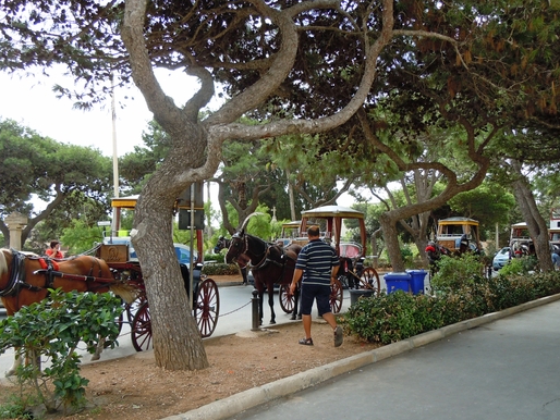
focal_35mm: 35
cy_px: 220
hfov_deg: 52.6
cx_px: 258
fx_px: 566
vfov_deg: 40.7
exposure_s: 1/400
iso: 100
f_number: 3.5
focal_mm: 5.4
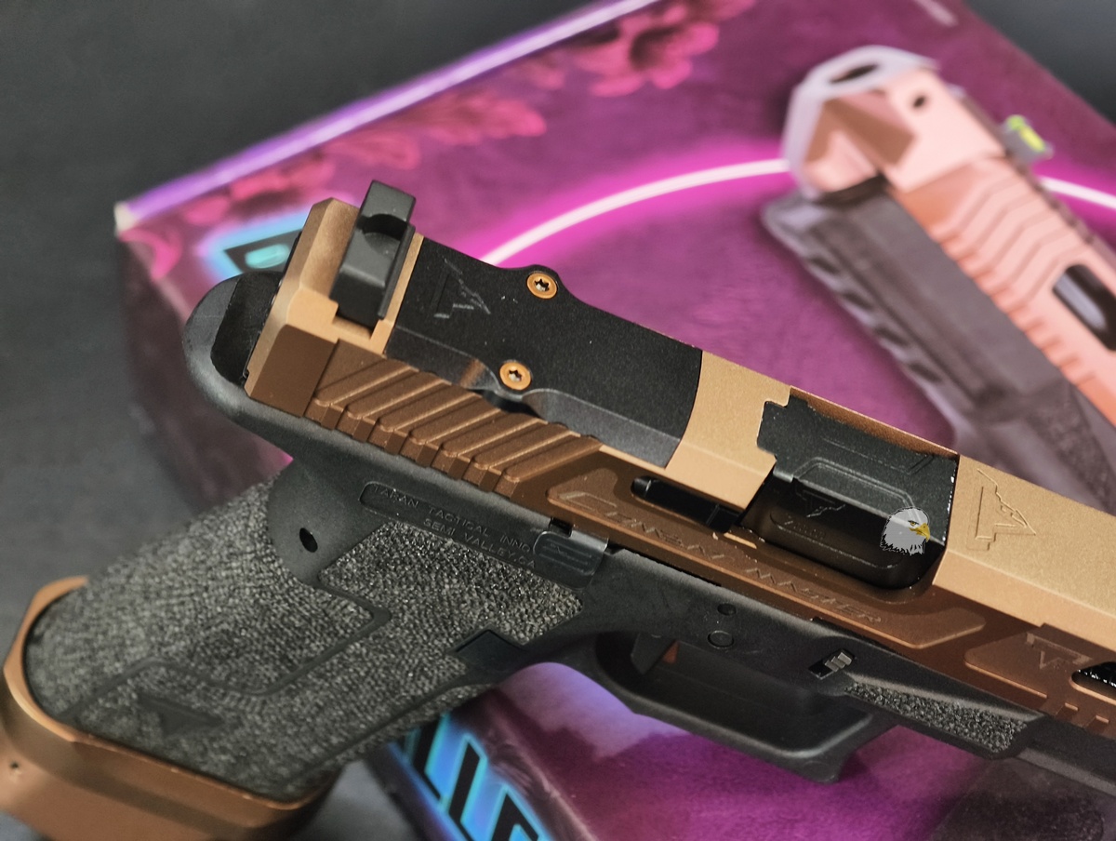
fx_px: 2745
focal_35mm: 85
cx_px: 558
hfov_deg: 23.0
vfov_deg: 17.4
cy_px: 420
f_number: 2.67
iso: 959
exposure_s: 1/10
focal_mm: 22.48
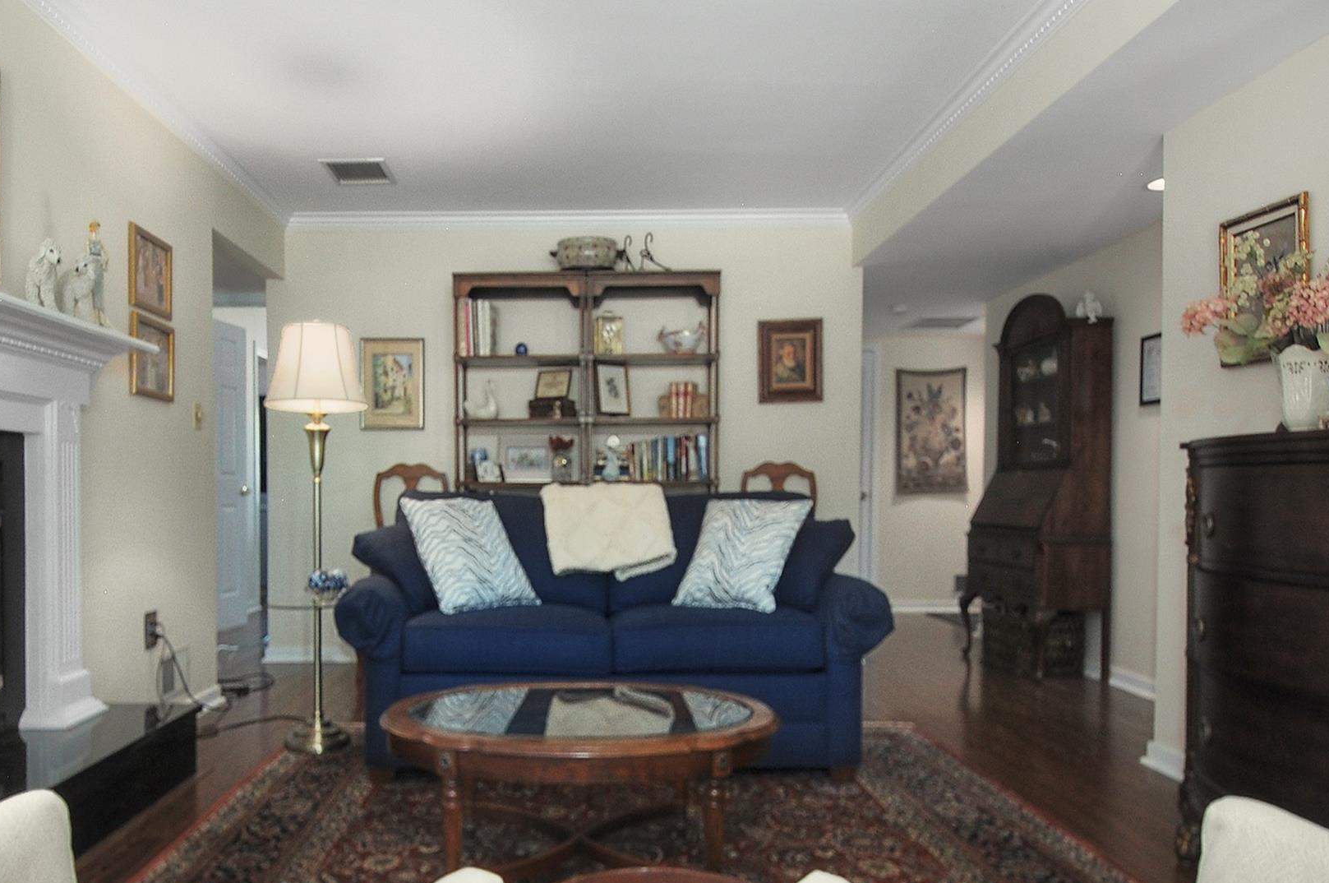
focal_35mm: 19
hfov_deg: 85.9
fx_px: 701
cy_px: 533
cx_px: 530
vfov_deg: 63.8
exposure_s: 1/30
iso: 400
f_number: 14
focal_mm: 10
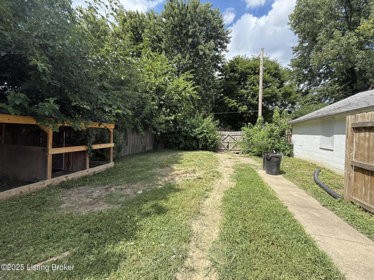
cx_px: 187
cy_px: 140
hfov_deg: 102.1
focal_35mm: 14
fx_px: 151
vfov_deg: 85.7
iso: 50
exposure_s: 1/694
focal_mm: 2.22
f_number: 2.2
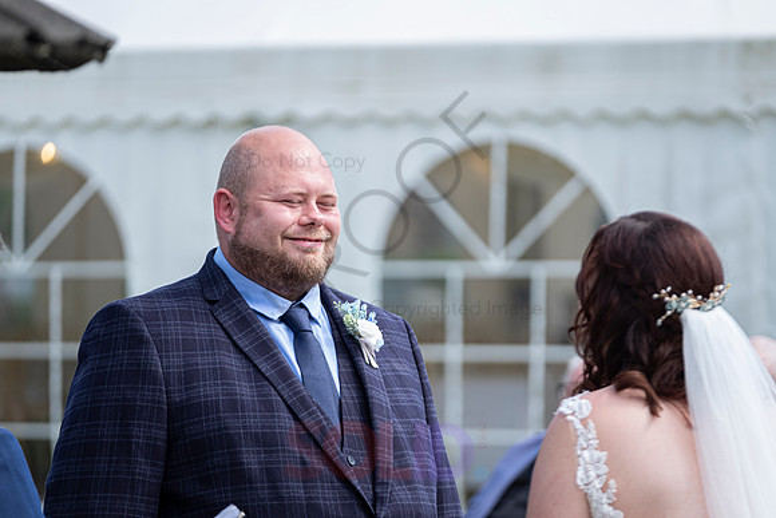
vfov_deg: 6.5
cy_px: 259
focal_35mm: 210
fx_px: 4528
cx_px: 388
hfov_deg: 9.8
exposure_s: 1/1000
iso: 200
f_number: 2.8
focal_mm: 140
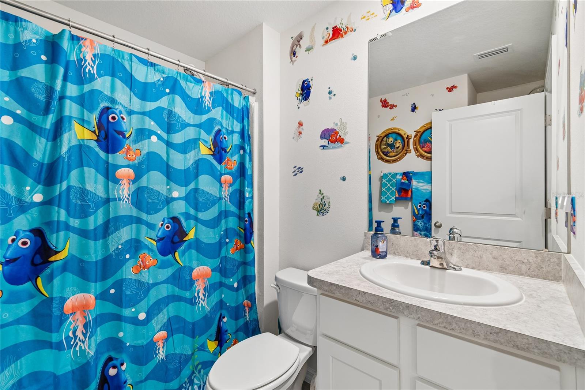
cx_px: 292
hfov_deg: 100.4
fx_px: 244
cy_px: 195
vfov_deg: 77.3
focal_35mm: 15
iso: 100
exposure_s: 1/1.67
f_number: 7.1
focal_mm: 10
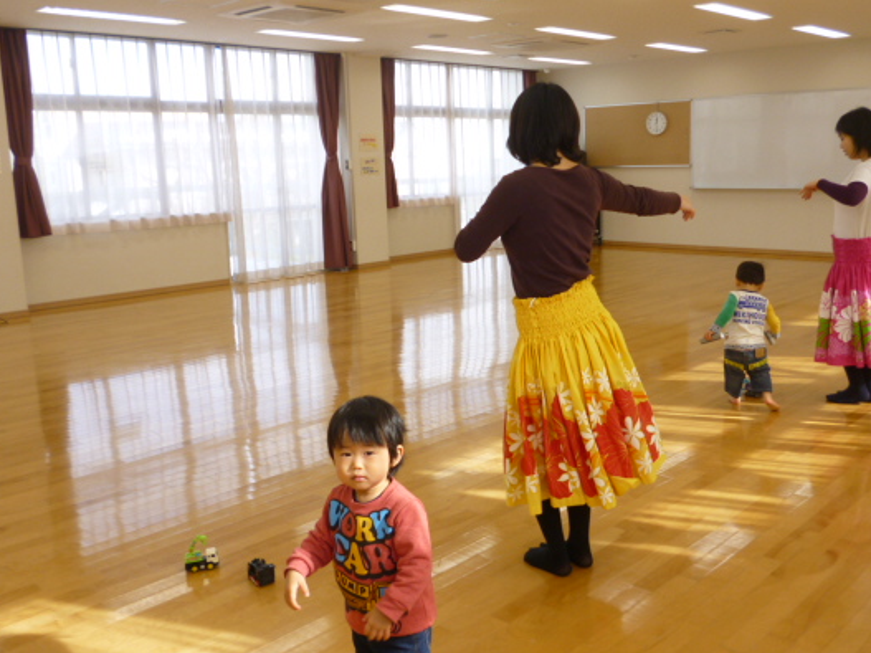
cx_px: 478
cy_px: 314
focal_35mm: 34
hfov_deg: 53.9
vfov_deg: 41.8
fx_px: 855
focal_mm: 5
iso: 100
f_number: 3.1
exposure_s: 1/60
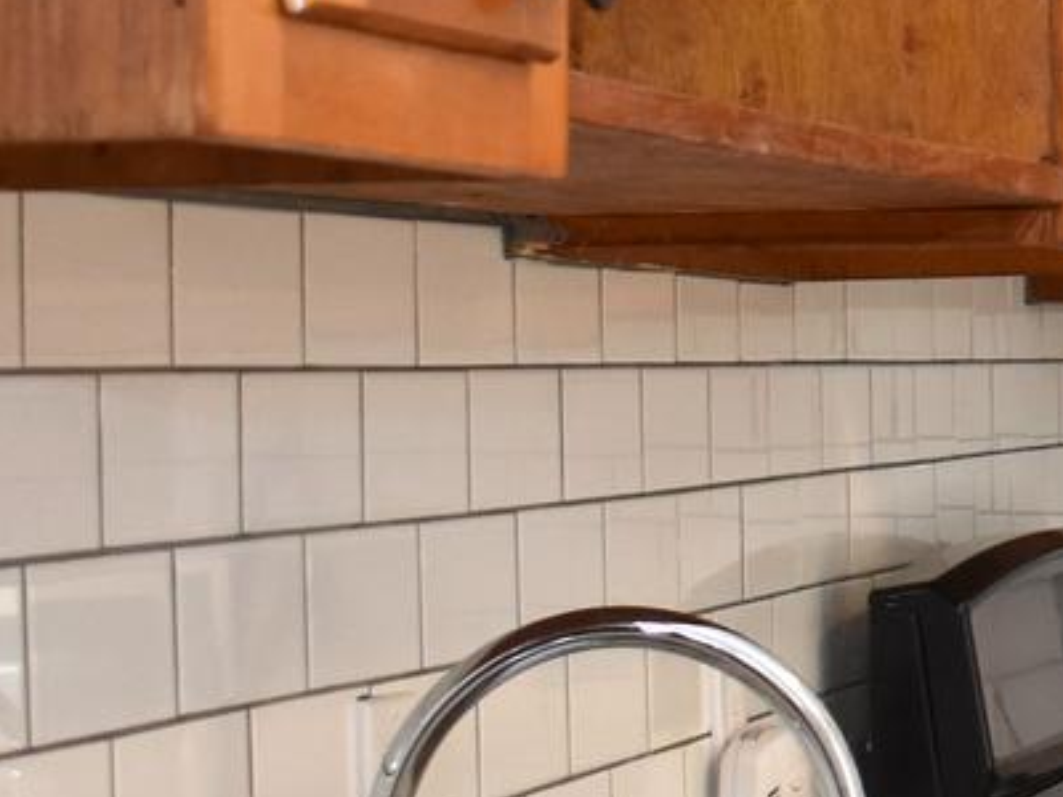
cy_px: 206
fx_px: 4084
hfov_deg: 13.3
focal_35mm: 133
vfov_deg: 11.1
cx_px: 1951
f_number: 4.5
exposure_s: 1/80
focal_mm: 18
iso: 800
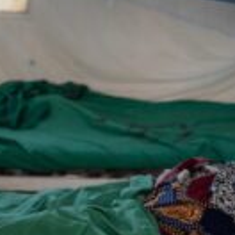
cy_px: 50
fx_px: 1029
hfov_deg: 13.0
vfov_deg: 13.0
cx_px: 144
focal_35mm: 134
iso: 500
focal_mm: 35
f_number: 1.4
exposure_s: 1/320
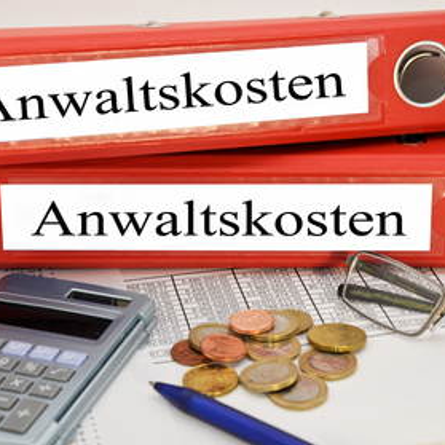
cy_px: 223
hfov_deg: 17.2
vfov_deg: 17.2
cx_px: 194
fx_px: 1469
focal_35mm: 101
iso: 320
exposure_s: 1/50
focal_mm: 52
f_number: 9
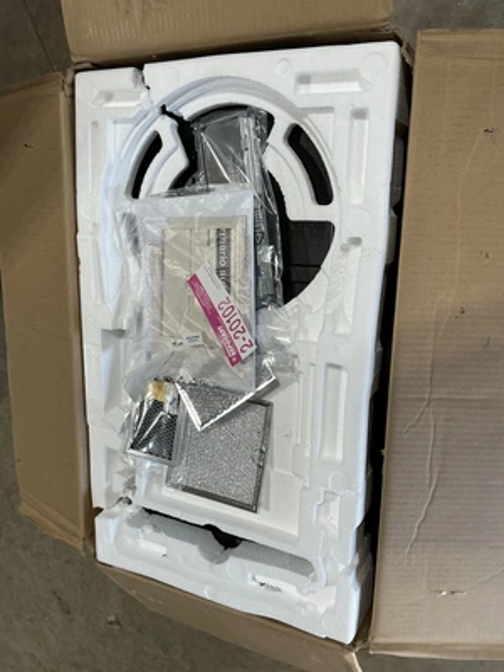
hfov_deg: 49.7
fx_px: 544
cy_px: 336
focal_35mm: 28
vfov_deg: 63.4
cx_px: 252
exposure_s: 1/120
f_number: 1.8
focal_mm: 3
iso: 64
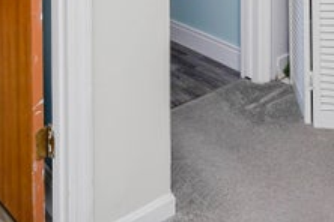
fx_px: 482
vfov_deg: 20.9
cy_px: -136
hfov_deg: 38.2
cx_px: 156
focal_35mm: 52
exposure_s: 1/30
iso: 160
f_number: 4
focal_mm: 16
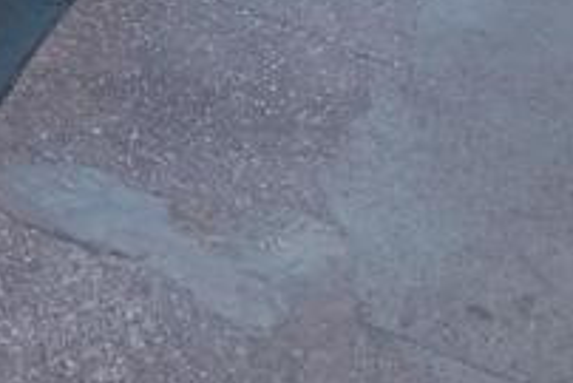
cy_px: -186
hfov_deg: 20.5
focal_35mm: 94
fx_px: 1497
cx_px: -88
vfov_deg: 13.7
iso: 113
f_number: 2.2
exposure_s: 1/152
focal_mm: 3.73
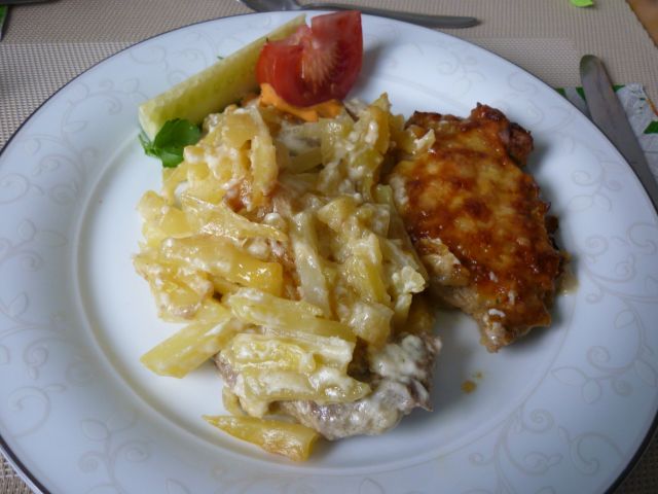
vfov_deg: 42.9
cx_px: 329
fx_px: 627
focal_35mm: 33
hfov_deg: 55.4
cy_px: 247
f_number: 2.8
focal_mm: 5.5
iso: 160
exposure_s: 1/80
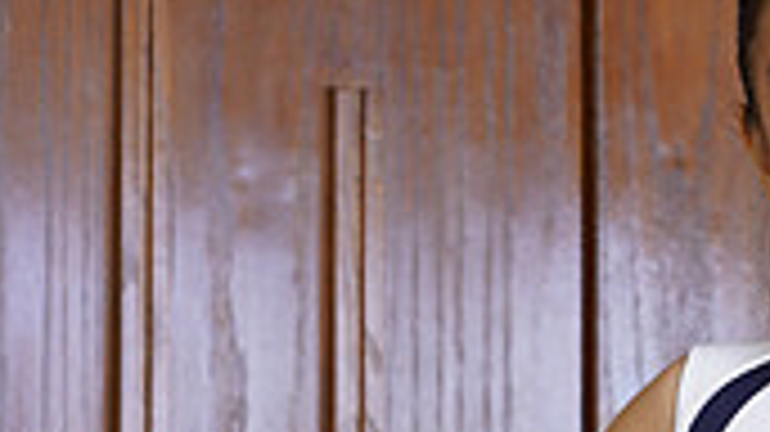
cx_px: 865
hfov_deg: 7.1
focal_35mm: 302
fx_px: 6163
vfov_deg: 4.0
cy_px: 544
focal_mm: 85
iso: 200
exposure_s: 1/60
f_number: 5.6
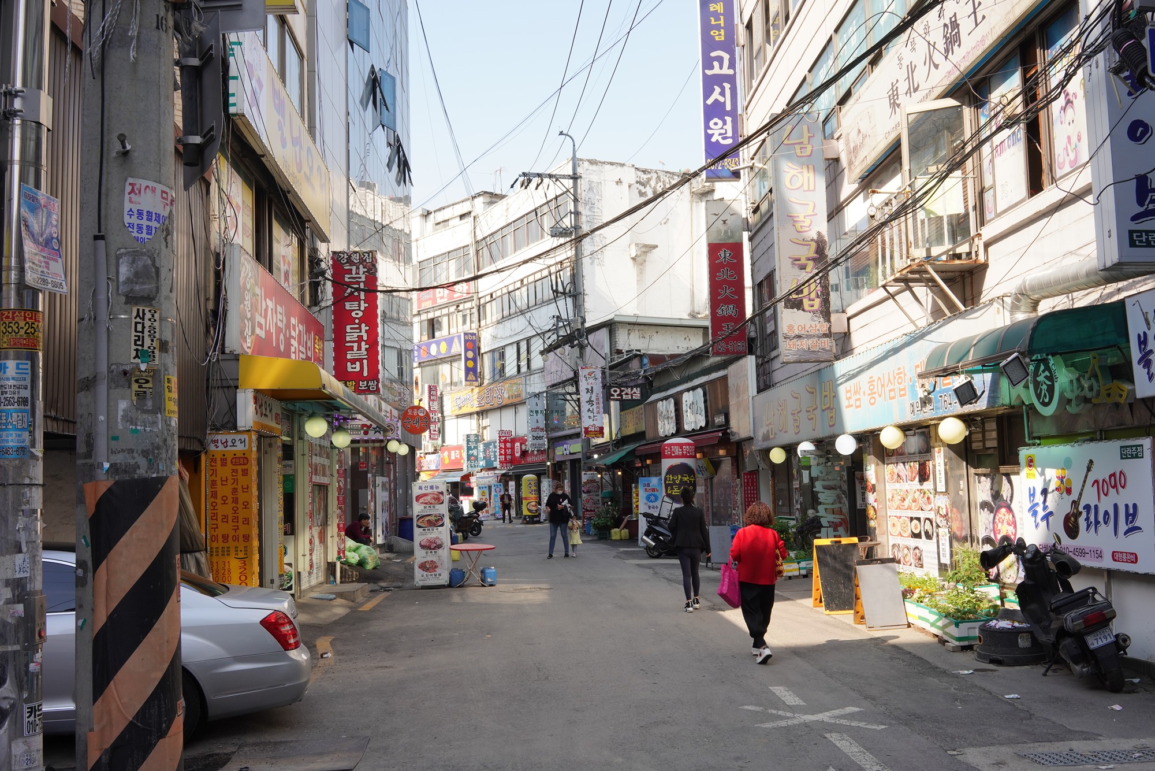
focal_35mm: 35
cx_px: 578
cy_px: 386
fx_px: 1123
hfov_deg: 54.4
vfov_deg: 37.9
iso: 400
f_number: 14
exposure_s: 1/100
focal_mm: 35
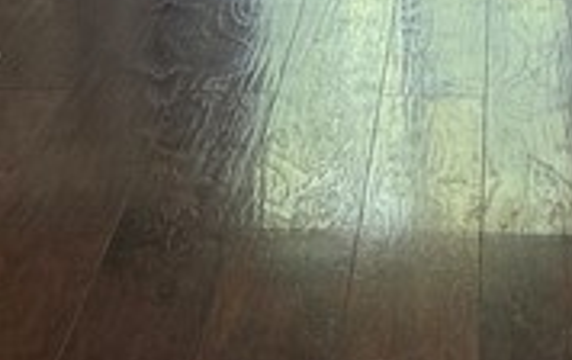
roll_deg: +0.4
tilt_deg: -5.8
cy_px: -463
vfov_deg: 8.4
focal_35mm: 146
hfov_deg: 14.3
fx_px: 2280
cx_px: 305
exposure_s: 1/134
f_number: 1.78
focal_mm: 6.76
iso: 200
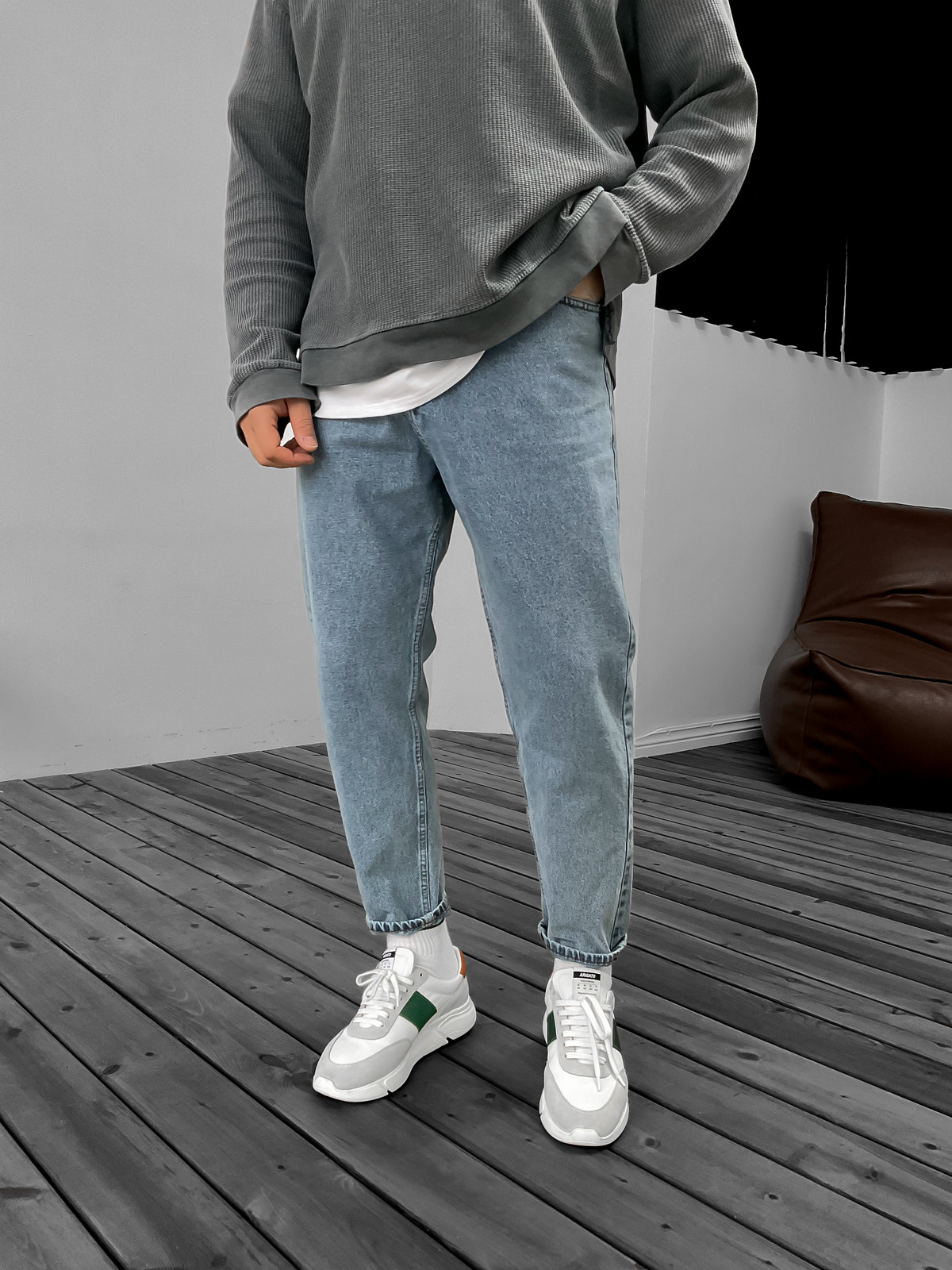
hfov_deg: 48.2
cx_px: 476
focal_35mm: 29
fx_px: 1063
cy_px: 635
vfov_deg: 61.7
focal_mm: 3
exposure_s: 1/60
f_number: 1.8
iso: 80
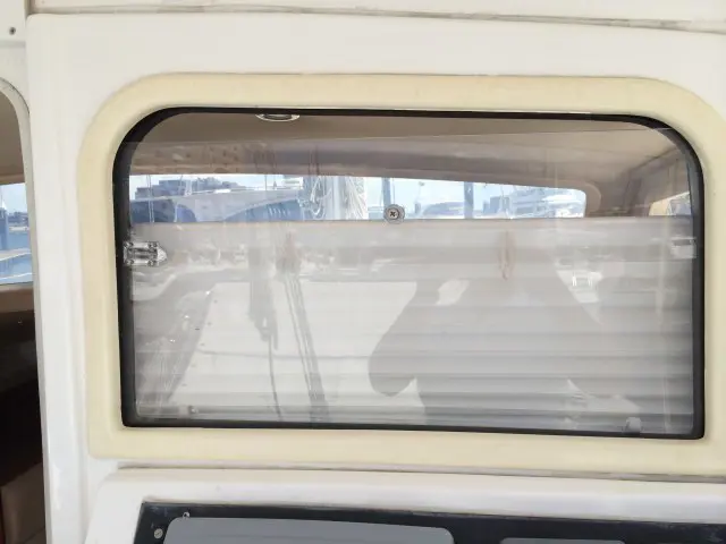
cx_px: 363
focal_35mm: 30
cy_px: 272
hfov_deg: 60.0
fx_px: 629
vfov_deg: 46.8
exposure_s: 1/1786
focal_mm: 4.12
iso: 32
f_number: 2.2
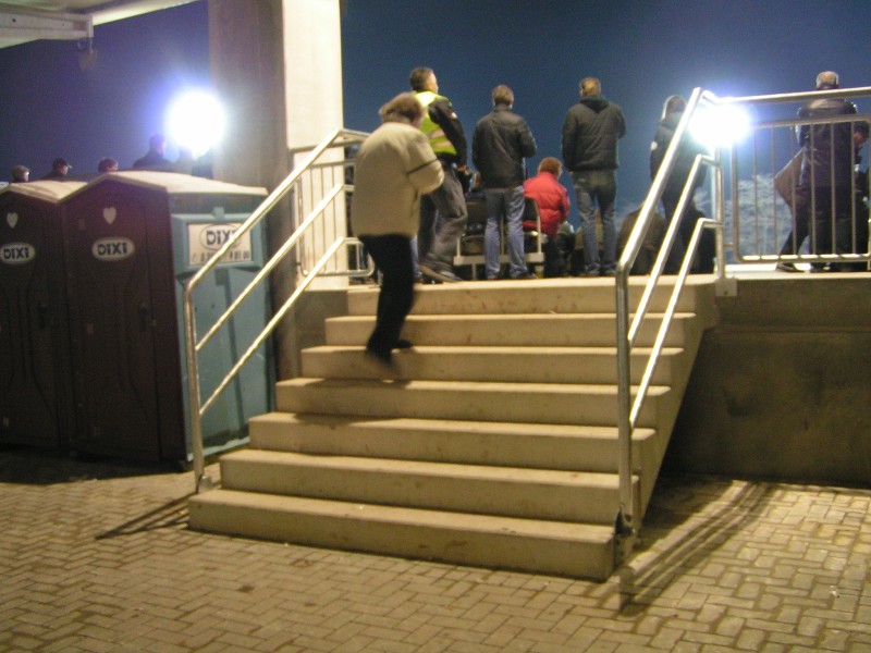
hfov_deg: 49.0
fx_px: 956
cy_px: 326
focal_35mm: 38
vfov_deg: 37.7
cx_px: 436
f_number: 2.8
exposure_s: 1/13
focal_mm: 5.8
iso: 200
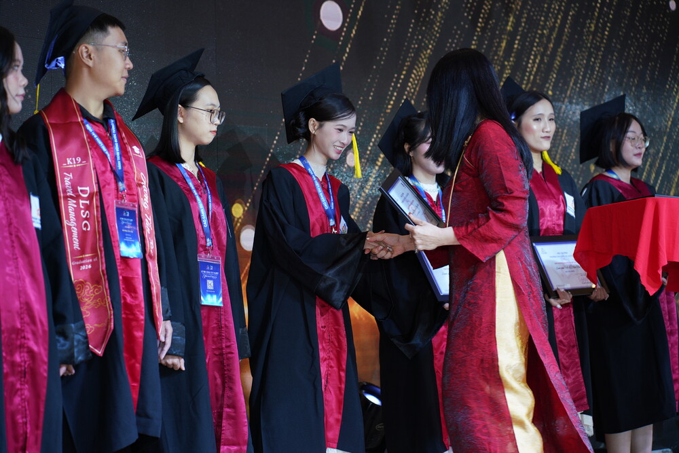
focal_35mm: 75
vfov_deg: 18.2
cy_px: 226
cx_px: 340
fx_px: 1415
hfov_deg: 27.0
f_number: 3.2
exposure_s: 1/160
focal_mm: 75
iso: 400
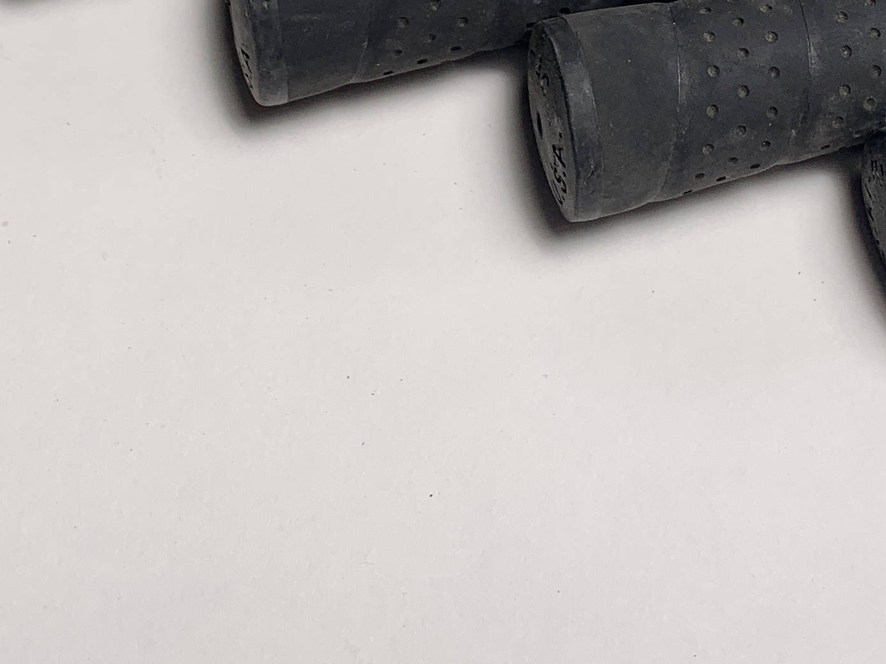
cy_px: -152
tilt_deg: -60.0
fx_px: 1919
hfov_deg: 25.8
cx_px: 594
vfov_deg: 18.5
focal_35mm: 75
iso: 25
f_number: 1.8
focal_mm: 4.25
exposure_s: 1/216
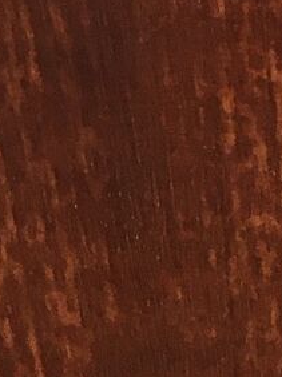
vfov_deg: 7.7
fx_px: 2241
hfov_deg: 6.8
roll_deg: -0.2
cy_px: -945
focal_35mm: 206
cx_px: 706
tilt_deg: -24.7
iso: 32
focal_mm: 4.15
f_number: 2.2
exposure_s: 1/33
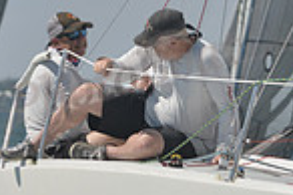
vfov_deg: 1.4
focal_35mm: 954
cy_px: 148
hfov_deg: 2.2
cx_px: 399
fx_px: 7756
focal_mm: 240
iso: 200
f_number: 8
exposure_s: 1/1000
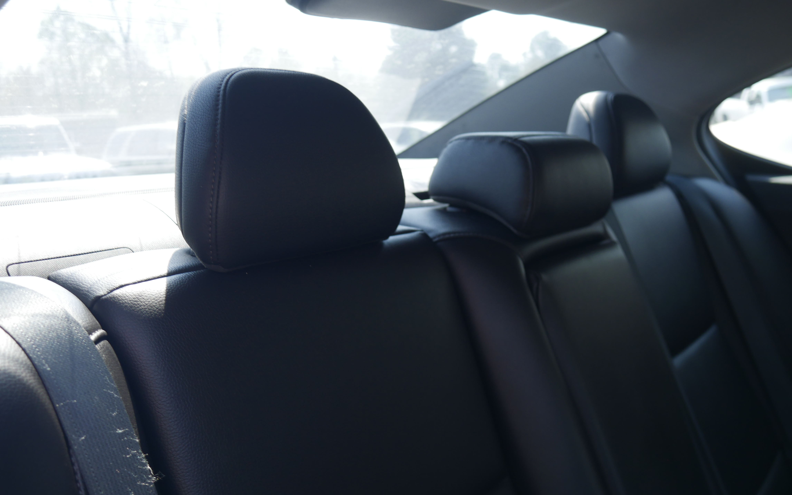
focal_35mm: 34
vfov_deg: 37.3
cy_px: 245
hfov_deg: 56.7
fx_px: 734
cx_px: 397
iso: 200
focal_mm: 16
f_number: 4
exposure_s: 1/125
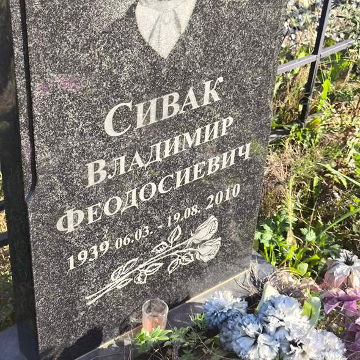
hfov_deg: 28.6
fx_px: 706
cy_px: 182
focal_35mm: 60
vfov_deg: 28.6
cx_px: 167
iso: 50
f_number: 1.7
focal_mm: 4.71
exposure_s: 1/391
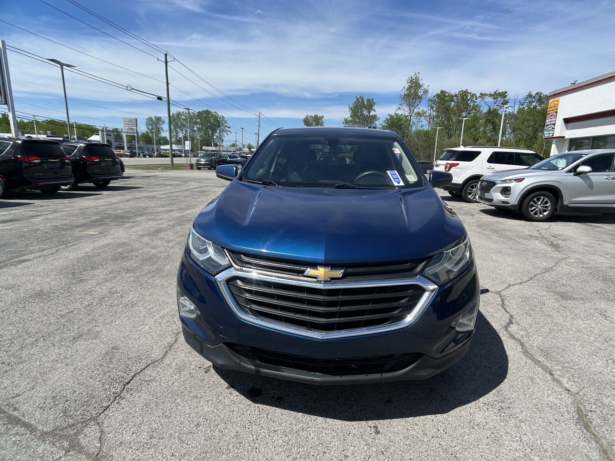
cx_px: 308
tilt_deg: -12.9
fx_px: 462
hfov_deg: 67.3
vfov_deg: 53.1
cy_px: 230
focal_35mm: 26
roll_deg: -1.3
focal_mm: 5.7
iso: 50
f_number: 1.5
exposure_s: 1/4115
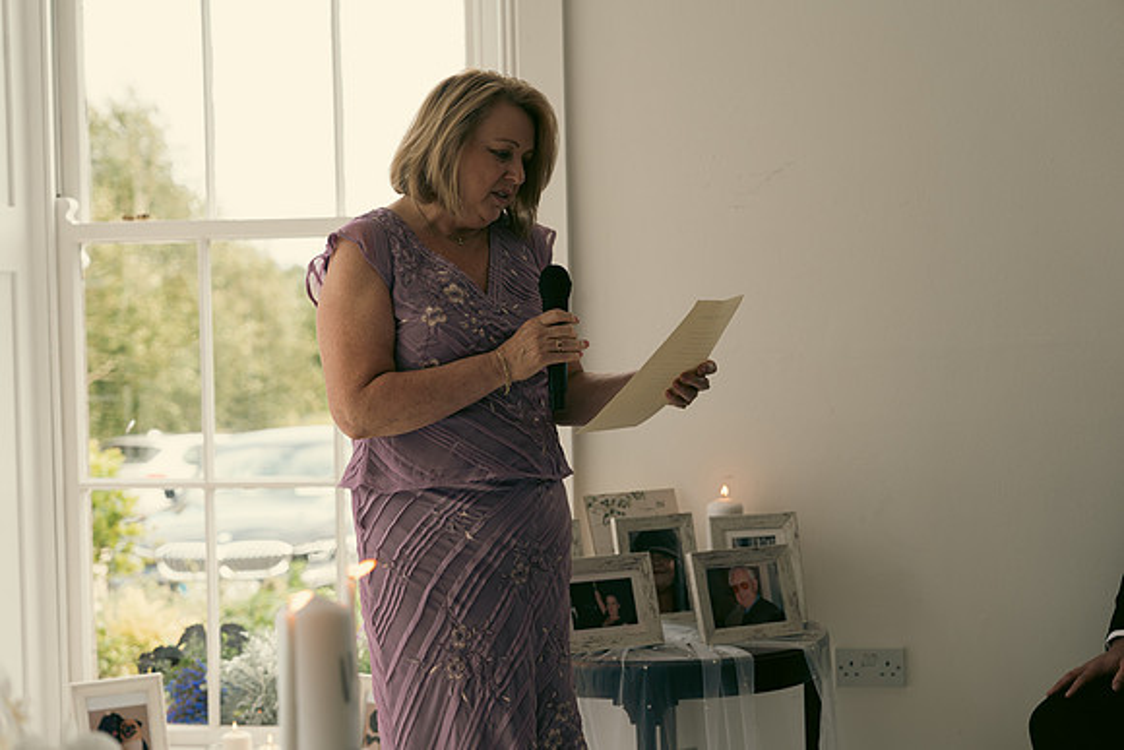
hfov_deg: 28.8
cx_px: 562
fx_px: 2186
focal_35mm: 70
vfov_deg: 19.5
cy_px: 375
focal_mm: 70
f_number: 3.5
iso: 125
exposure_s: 1/160
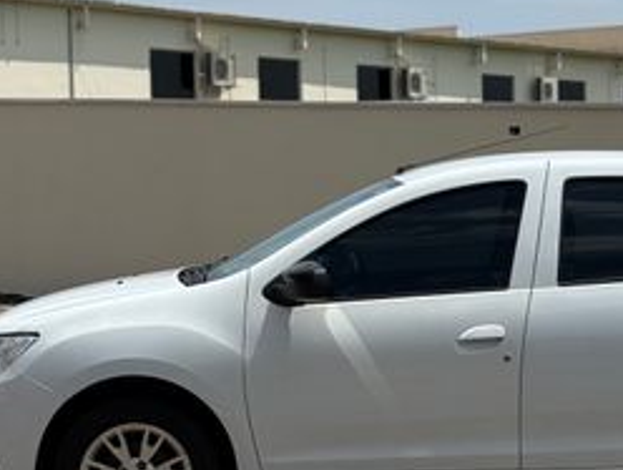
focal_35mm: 91
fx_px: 1641
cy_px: 377
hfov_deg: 21.2
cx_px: 502
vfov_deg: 16.2
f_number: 1.78
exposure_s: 1/8772
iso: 64
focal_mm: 6.76
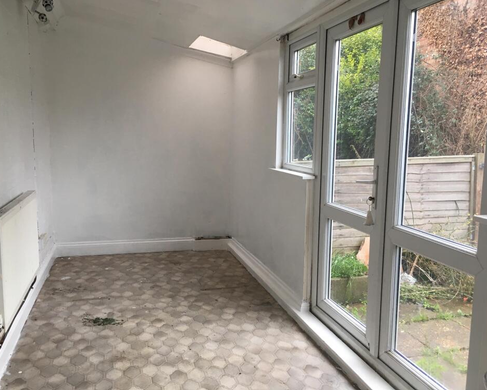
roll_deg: +0.0
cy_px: 190
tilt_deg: -7.9
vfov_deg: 47.1
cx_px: 228
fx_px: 447
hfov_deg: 57.1
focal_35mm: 31
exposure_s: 1/33
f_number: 2.2
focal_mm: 4.15
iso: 40
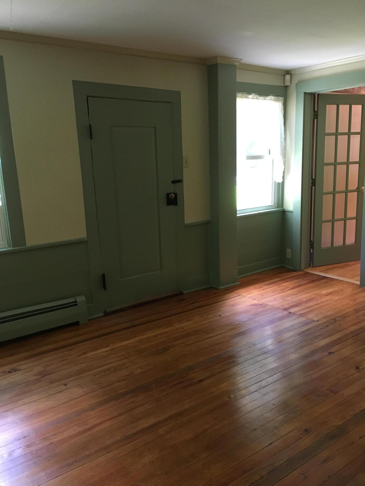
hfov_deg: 48.2
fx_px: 408
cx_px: 182
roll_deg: +2.2
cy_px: 243
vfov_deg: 61.7
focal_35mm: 29
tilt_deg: -11.7
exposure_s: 1/30
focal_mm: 4.15
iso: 160
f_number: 2.2
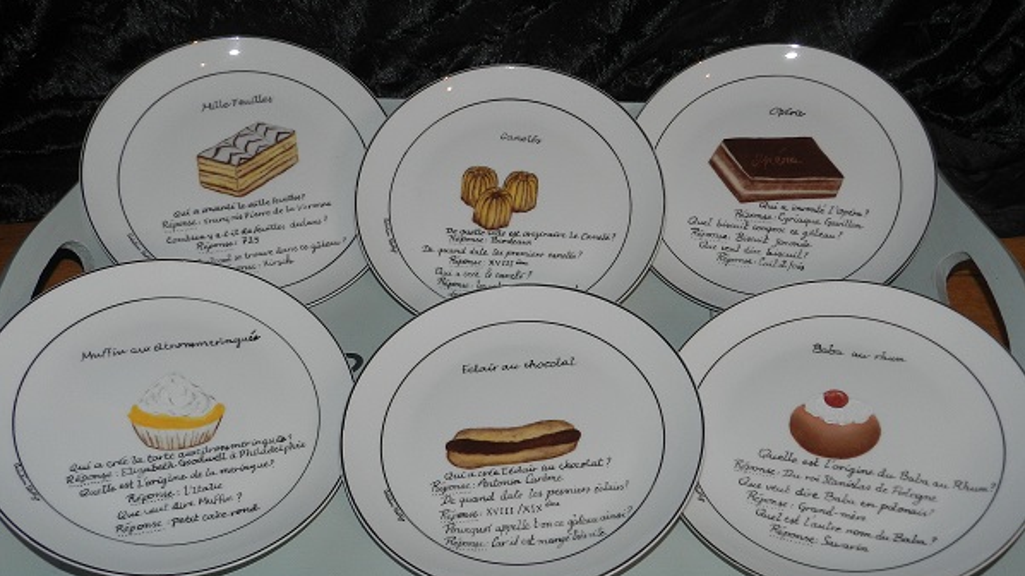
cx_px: 512
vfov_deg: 33.7
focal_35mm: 35
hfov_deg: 56.6
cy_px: 322
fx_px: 951
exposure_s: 1/30
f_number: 3.7
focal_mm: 5.6
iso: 200
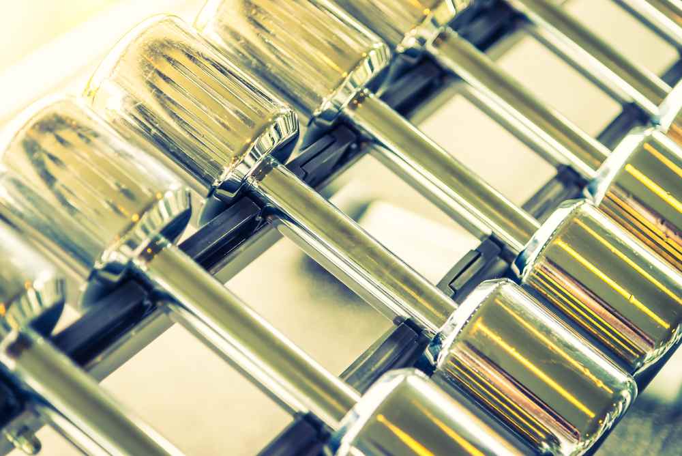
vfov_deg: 11.4
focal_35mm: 120
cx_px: 341
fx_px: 2275
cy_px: 228
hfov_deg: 17.1
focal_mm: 120
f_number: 4
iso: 200
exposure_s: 1/200
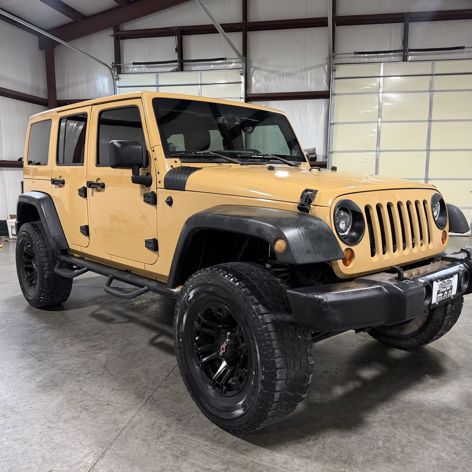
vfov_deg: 55.6
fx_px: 447
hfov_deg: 55.6
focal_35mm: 29
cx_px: 247
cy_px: 238
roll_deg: +1.0
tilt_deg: -8.7
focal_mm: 6.76
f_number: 1.78
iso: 250
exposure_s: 1/60
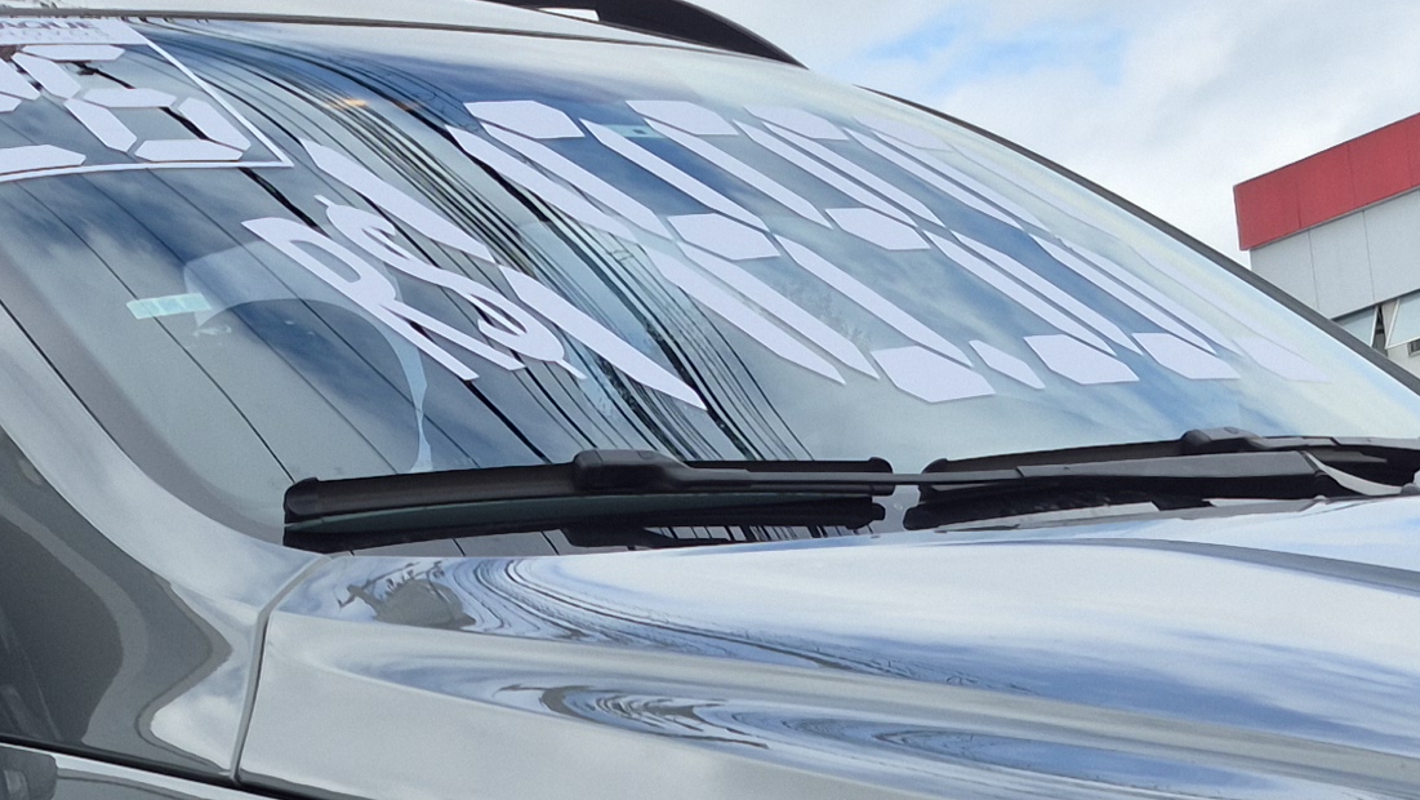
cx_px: 827
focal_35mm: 91
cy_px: 1311
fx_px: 3427
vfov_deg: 12.4
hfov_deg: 23.4
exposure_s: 1/846
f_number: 1.8
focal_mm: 5.4
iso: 25
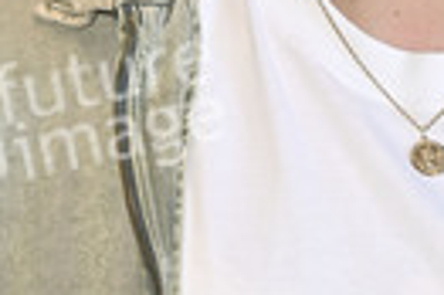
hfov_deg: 6.7
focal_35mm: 305
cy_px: -47
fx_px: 3757
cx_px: 420
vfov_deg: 4.5
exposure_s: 1/250
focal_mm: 100
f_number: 6.3
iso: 2000
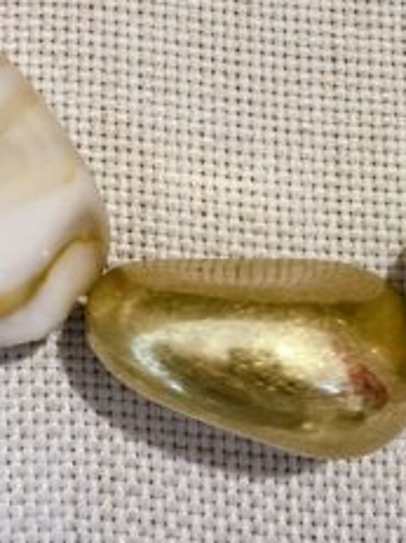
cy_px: -42
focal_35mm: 83
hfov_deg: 17.8
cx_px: 235
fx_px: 1299
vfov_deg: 22.4
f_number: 1.8
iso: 839
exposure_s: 1/50
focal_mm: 5.56
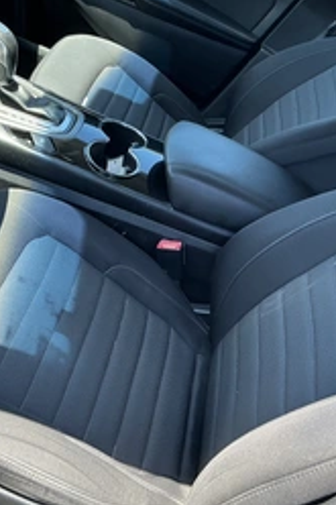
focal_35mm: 47
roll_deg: -35.6
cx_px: 210
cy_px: 240
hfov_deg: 28.5
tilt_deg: -33.6
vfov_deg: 41.9
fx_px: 659
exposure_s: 1/122
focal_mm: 3
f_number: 1.8
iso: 32
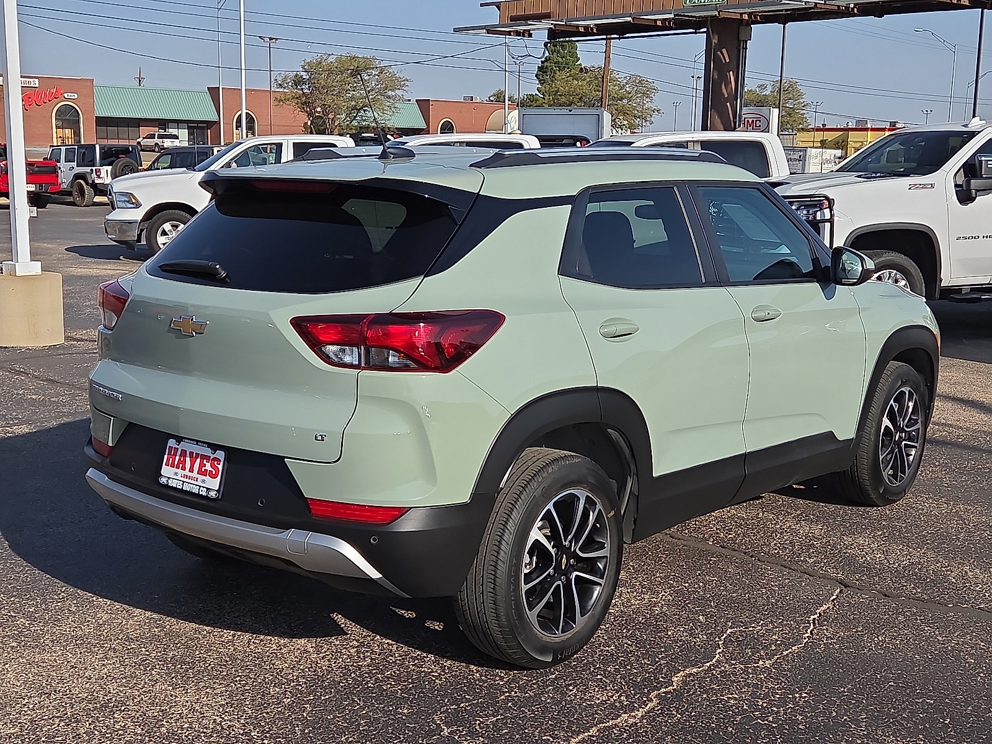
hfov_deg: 42.9
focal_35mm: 44
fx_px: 1261
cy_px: 372
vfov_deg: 32.9
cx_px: 496
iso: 25
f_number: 1.8
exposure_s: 1/2000
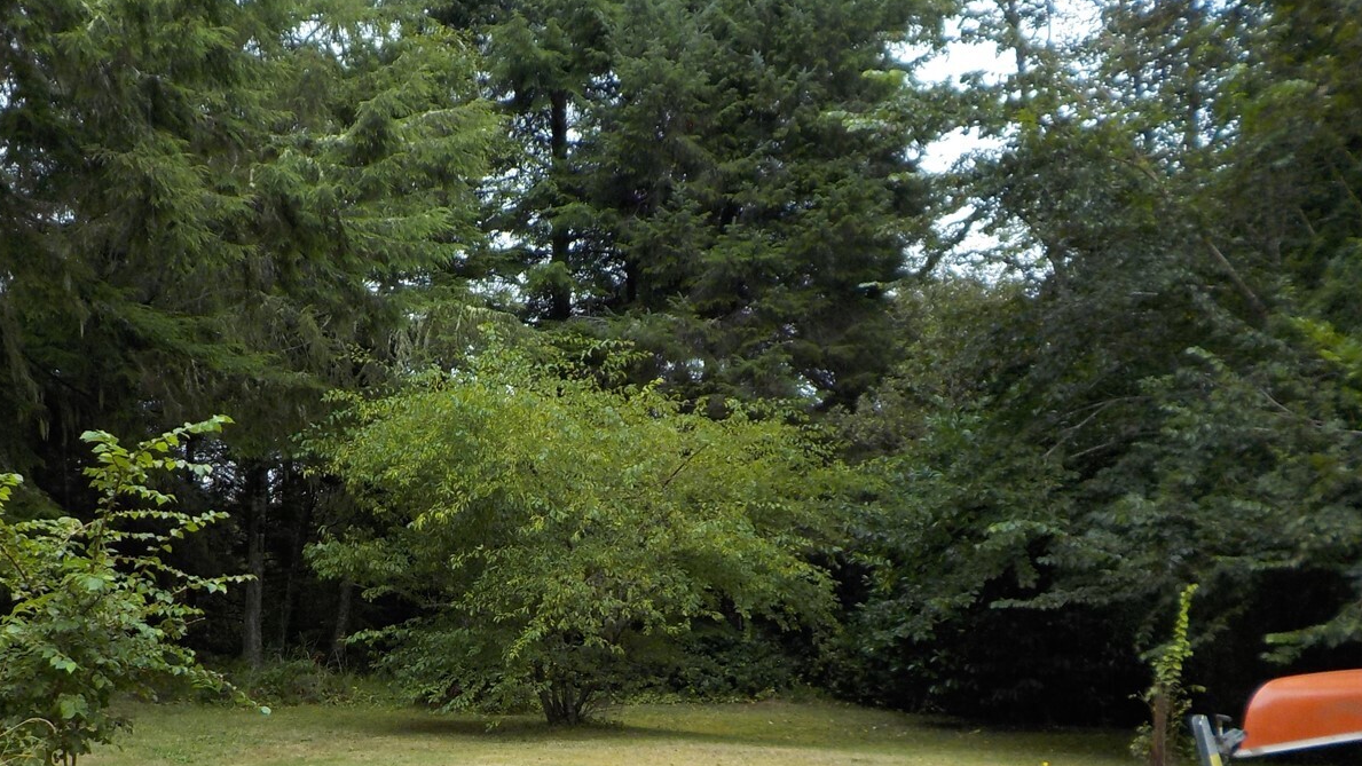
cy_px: 602
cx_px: 483
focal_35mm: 44
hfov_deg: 45.9
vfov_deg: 26.6
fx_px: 1589
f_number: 3.3
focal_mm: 4.1
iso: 125
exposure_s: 1/60
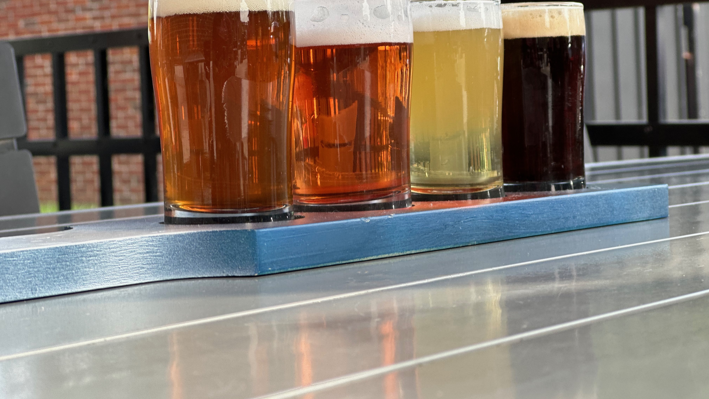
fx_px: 1579
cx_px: 355
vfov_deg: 14.4
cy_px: 141
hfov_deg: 25.3
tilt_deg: -1.3
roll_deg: +3.1
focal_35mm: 84
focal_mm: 9
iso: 40
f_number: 2.8
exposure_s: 1/121
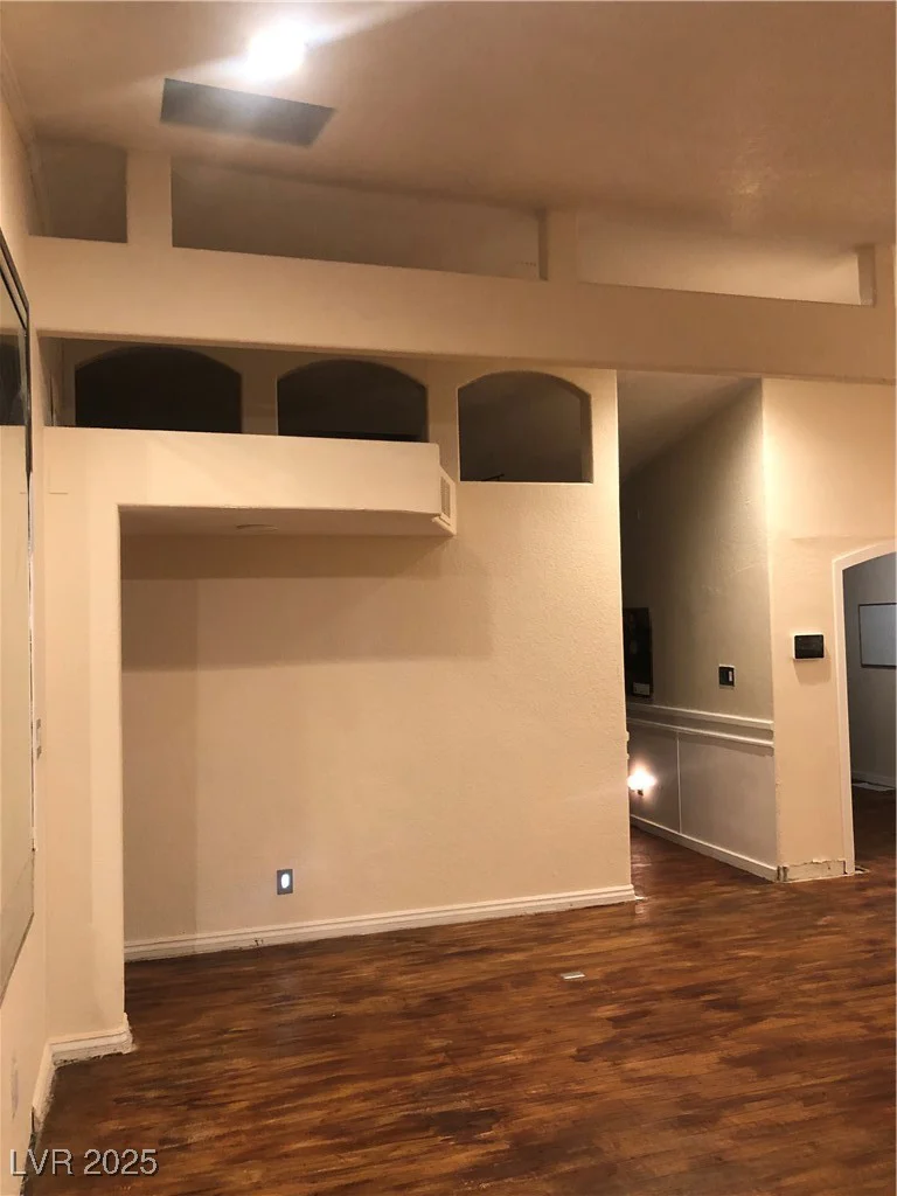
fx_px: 967
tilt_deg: +2.6
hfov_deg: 49.7
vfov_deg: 63.4
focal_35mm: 28
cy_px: 598
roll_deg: +1.7
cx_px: 448
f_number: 1.8
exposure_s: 1/12
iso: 100
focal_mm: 3.99
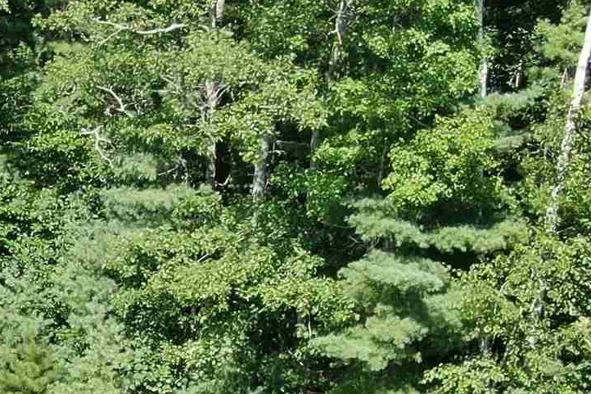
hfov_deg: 13.5
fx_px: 2396
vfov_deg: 9.0
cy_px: 700
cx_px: -207
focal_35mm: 146
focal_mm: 5.69
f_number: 3.2
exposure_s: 1/400
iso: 100
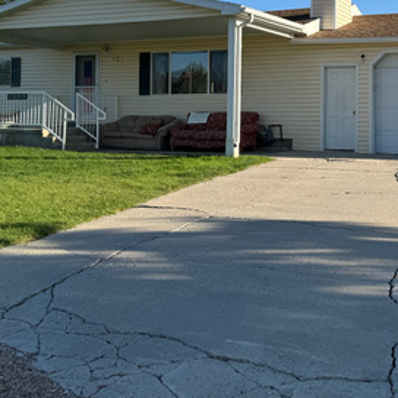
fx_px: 650
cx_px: 259
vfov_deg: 33.3
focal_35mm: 50
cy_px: 97
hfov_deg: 33.8
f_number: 1.78
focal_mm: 6.76
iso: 80
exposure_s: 1/2710
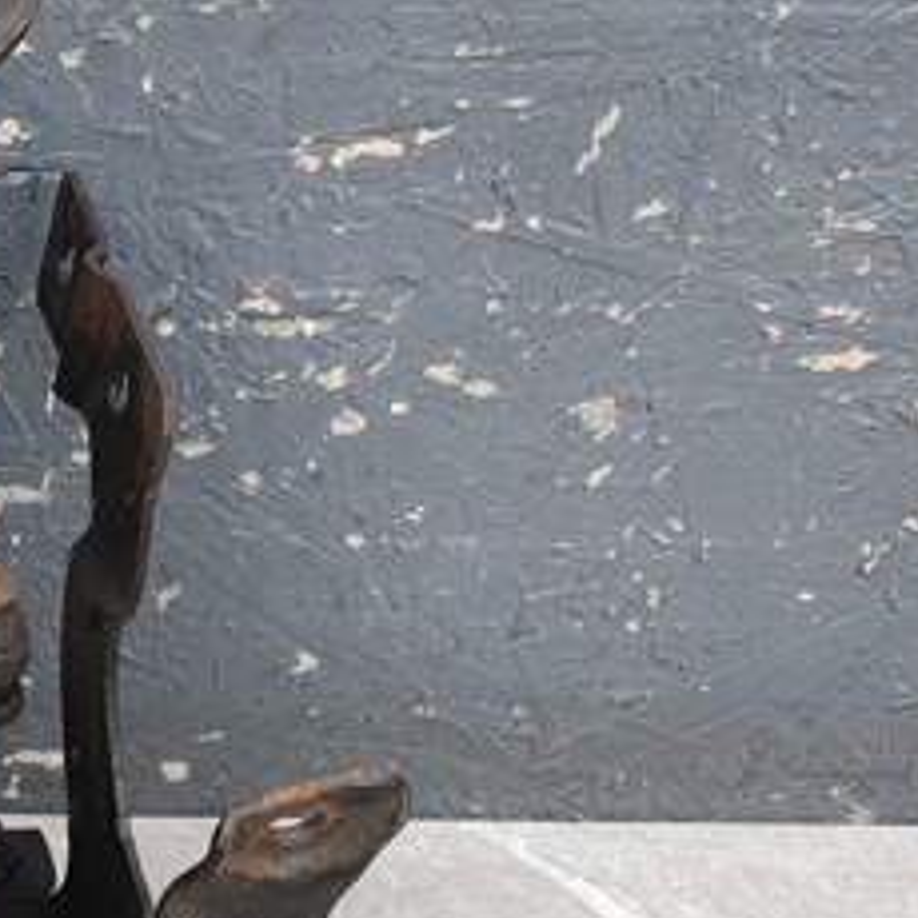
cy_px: 625
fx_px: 1920
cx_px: -311
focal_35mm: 64
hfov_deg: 23.4
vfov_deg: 26.7
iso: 50
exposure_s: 1/143
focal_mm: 4.32
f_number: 2.4
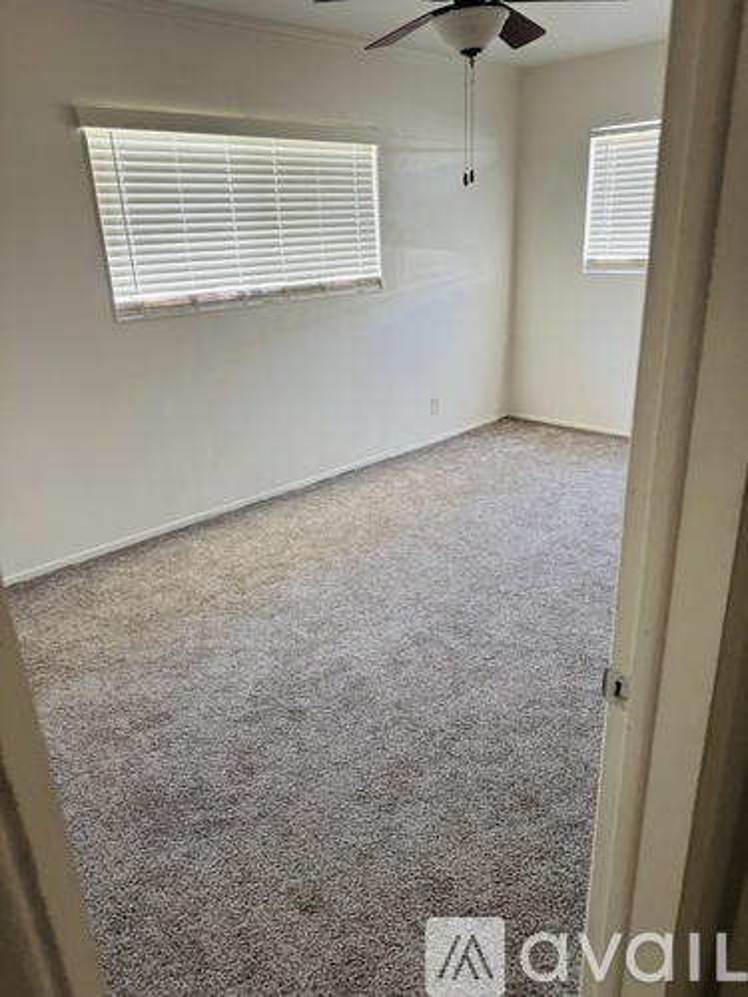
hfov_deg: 56.8
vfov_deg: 71.6
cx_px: 374
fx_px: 691
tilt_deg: -23.3
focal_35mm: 24
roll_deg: +2.8
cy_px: 498
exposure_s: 1/79
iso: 200
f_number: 1.78
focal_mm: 6.76
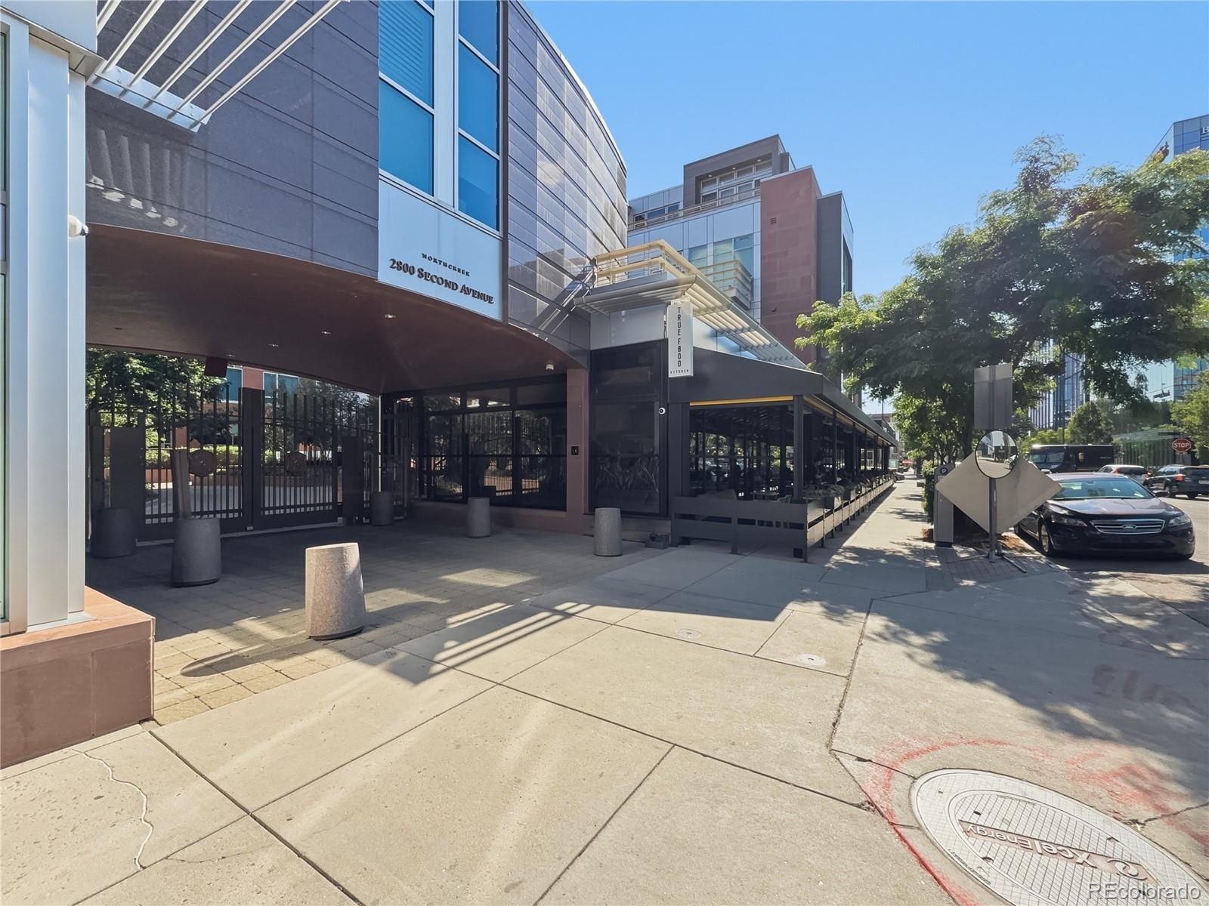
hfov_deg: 102.1
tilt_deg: +1.9
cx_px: 604
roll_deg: +0.2
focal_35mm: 14
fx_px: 489
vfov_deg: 85.7
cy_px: 453
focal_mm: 2.2
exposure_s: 1/631
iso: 25
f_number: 2.2
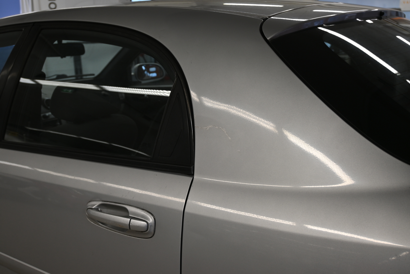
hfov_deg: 48.7
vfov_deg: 33.6
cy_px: 137
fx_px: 453
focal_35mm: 40
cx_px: 205
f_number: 4.5
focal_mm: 26.5
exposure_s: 1/50
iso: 200
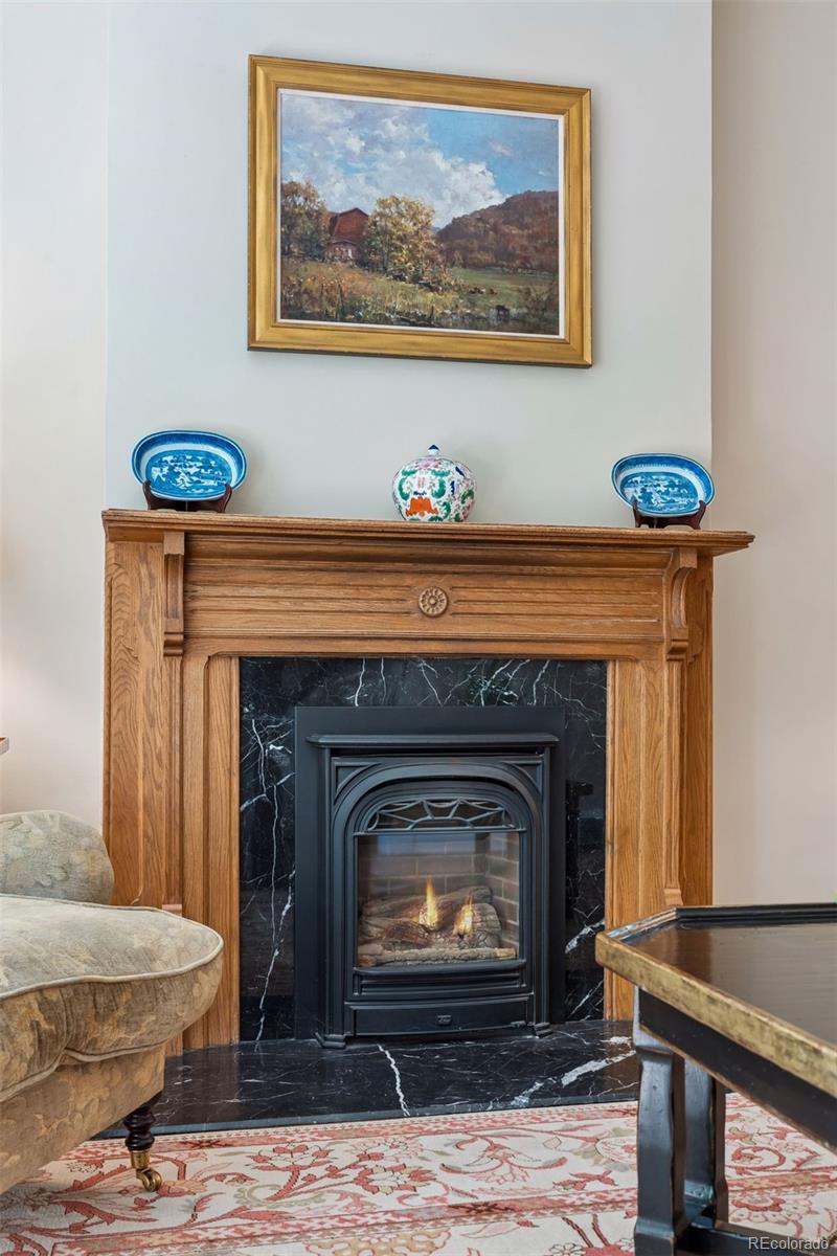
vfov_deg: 51.9
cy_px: 628
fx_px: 1290
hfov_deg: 35.9
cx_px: 418
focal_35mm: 37
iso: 400
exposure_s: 1/8
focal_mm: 37
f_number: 9
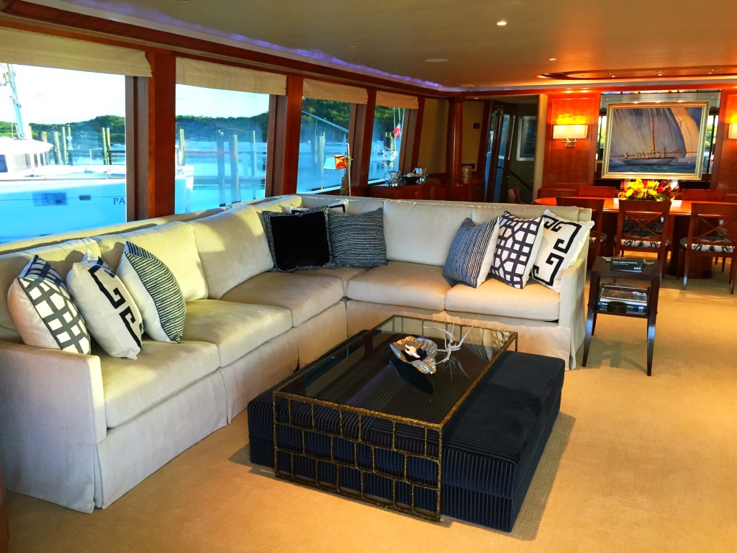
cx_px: 368
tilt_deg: -12.0
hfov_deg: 61.7
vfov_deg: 48.2
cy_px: 276
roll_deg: -1.3
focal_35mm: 29
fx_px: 617
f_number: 2.2
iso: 100
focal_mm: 4.15
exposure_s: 1/30
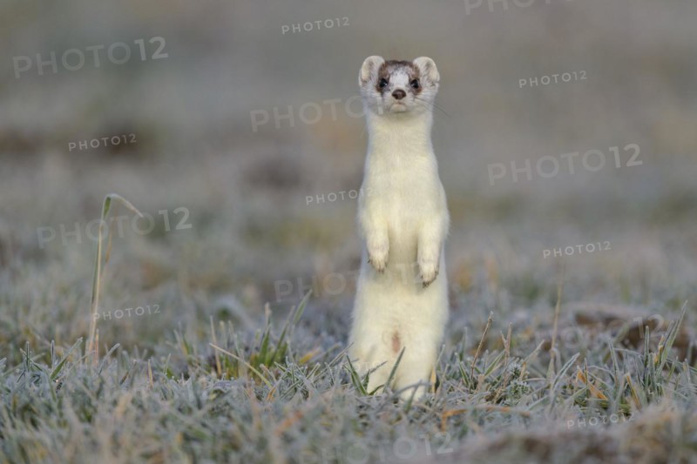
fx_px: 10646
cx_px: 348
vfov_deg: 2.5
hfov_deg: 3.7
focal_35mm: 550
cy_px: 232
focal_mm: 550
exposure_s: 1/3200
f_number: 4
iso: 400
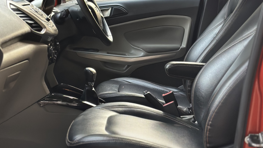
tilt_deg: -5.0
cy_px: 47
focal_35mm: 70
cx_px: 131
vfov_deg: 17.2
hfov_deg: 30.2
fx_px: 488
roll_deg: -1.6
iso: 320
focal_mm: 6.86
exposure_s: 1/60
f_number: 1.78
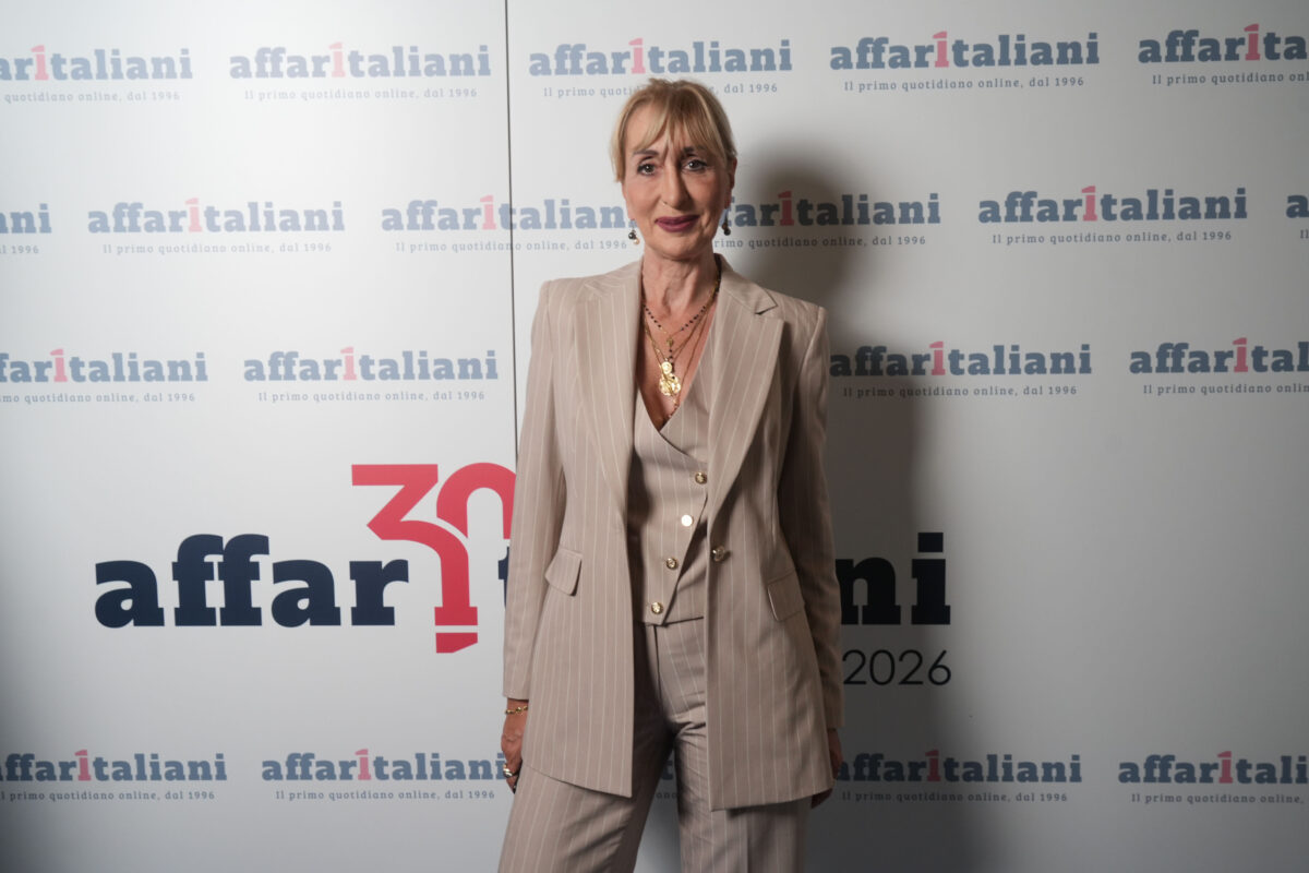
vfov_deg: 40.0
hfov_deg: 57.2
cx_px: 654
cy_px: 436
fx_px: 1200
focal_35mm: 33
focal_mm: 33
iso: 1600
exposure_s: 1/160
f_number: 5.6
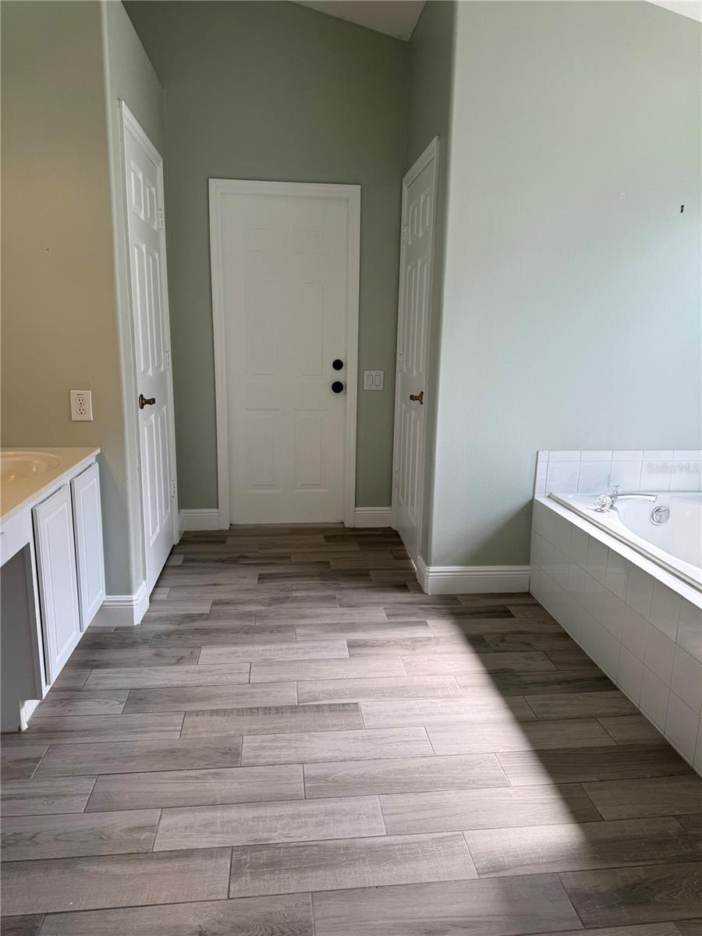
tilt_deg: -11.7
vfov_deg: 71.6
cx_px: 351
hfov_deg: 56.8
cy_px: 468
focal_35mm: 24
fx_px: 649
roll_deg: +0.1
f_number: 1.78
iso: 80
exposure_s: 1/379
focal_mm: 6.76
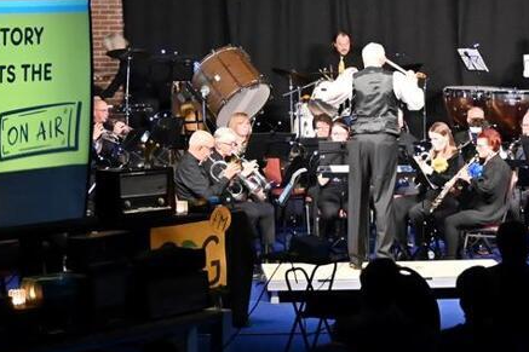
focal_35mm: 132
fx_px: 1939
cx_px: 408
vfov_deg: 10.4
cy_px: 93
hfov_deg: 15.5
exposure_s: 1/60
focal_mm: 38
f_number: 4.2
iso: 11400
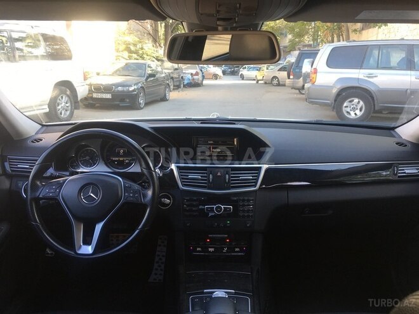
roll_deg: +0.1
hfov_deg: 61.7
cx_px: 210
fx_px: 351
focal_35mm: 29
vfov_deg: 48.2
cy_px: 157
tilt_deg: -14.5
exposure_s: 1/50
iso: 25
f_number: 2.2
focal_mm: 4.15
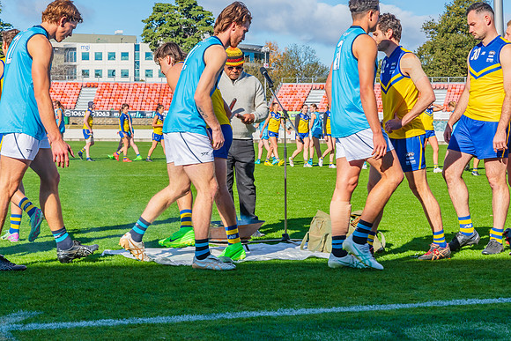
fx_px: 1203
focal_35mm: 85
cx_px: 263
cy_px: 170
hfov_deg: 24.0
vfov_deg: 16.1
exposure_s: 1/640
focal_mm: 52
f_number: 8
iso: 200
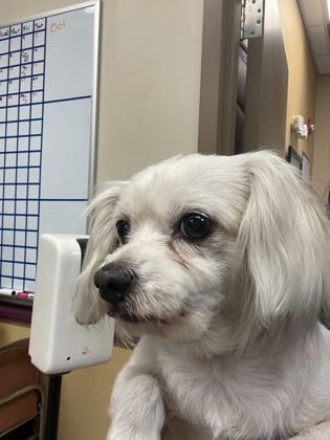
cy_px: 220
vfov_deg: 60.0
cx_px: 165
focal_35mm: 30
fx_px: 381
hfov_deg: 46.8
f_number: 2.2
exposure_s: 1/60
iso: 125
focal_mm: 2.71
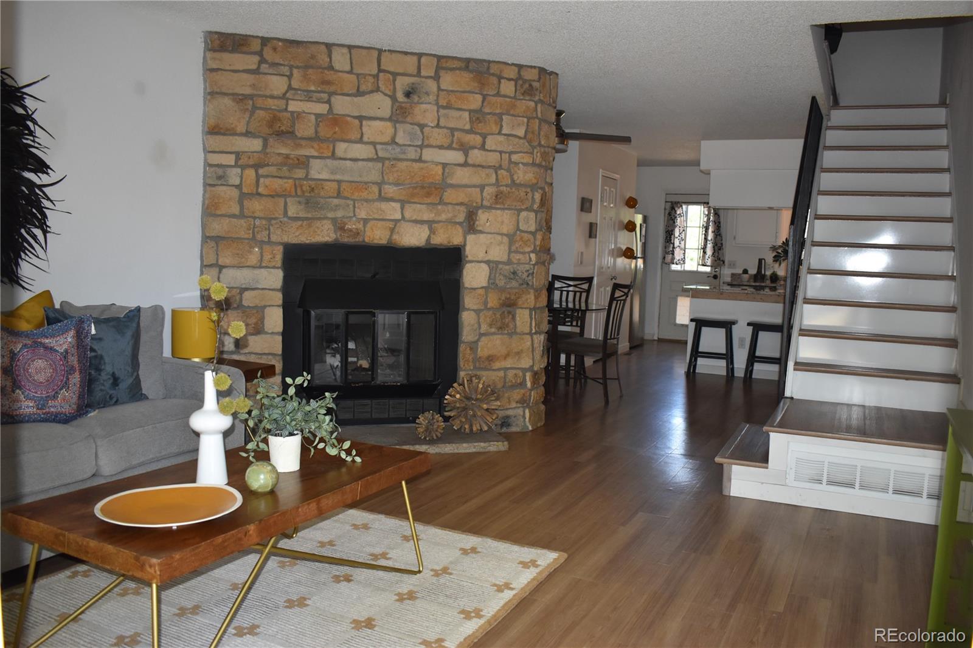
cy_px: 324
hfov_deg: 61.9
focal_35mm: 30
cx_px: 486
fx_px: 811
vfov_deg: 43.6
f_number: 4
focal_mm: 20
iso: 800
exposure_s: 1/200
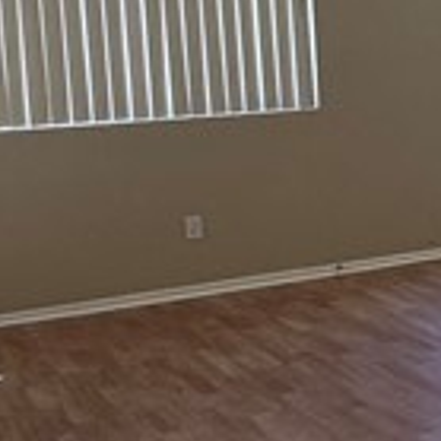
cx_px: 1104
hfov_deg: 13.3
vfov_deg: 18.9
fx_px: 1312
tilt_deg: -4.4
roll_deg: +1.6
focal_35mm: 91
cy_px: 86
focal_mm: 2.22
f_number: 2.2
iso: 160
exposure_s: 1/120
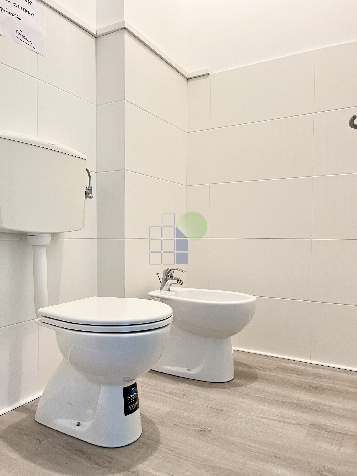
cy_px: 238
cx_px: 178
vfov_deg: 67.3
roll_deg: -1.0
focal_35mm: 26
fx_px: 358
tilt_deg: -1.5
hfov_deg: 53.1
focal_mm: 5.1
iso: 200
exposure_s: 1/50
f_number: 1.6
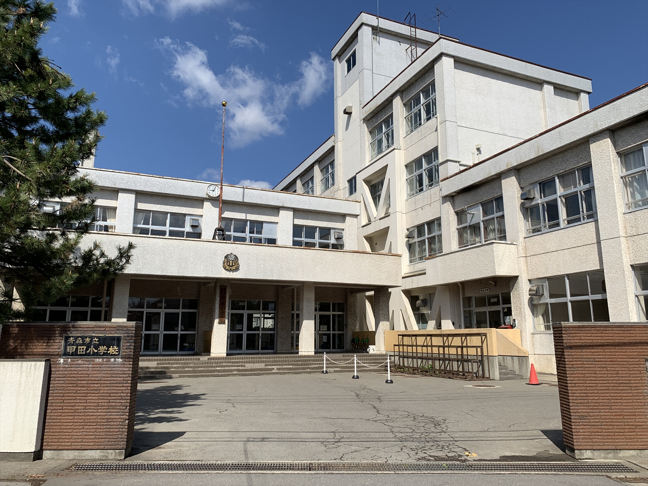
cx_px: 324
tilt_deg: +9.0
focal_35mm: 26
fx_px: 487
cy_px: 243
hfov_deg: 67.3
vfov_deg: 53.1
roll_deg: -0.6
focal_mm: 4.25
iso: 25
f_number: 1.8
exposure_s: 1/3521
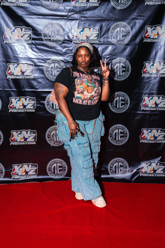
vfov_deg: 41.1
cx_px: 86
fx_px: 330
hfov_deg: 28.1
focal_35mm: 48
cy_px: 117
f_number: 2.8
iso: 1250
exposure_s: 1/320
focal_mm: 45
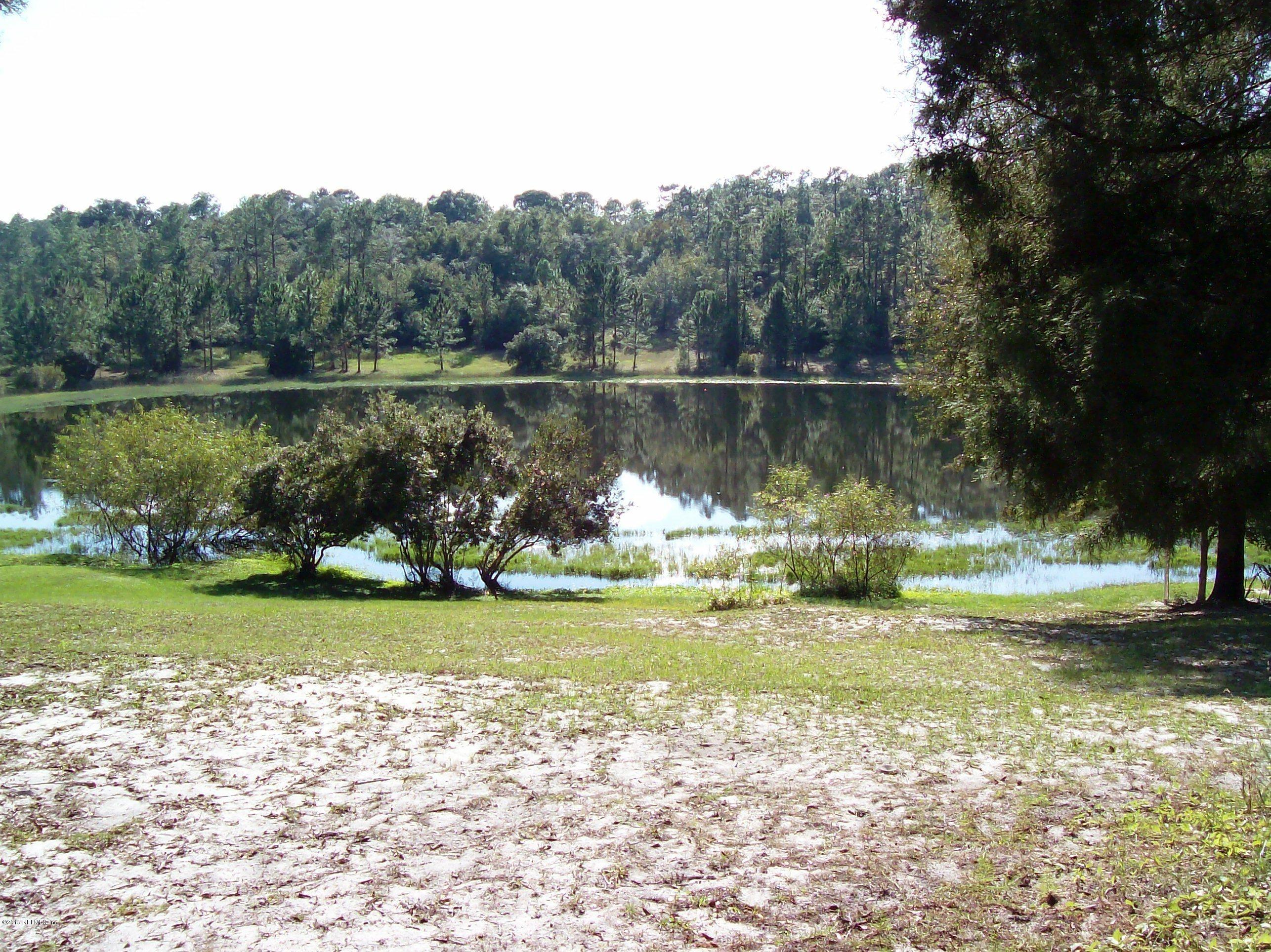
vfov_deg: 39.6
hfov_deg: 51.4
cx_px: 636
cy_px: 476
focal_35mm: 36
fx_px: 1322
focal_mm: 6
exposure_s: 1/301
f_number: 4.8
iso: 80
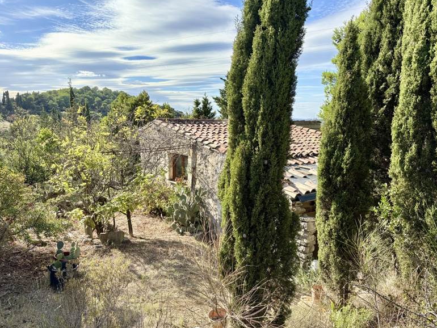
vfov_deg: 51.4
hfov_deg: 65.3
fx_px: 341
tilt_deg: -7.7
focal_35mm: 27
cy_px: 164
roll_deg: -1.4
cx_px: 222
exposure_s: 1/2364
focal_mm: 5.96
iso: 64
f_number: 1.6
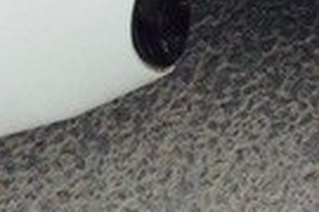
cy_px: -279
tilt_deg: -60.2
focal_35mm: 168
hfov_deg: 10.9
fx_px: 1489
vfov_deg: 7.7
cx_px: 676
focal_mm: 4.12
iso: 50
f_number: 2.4
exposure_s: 1/339
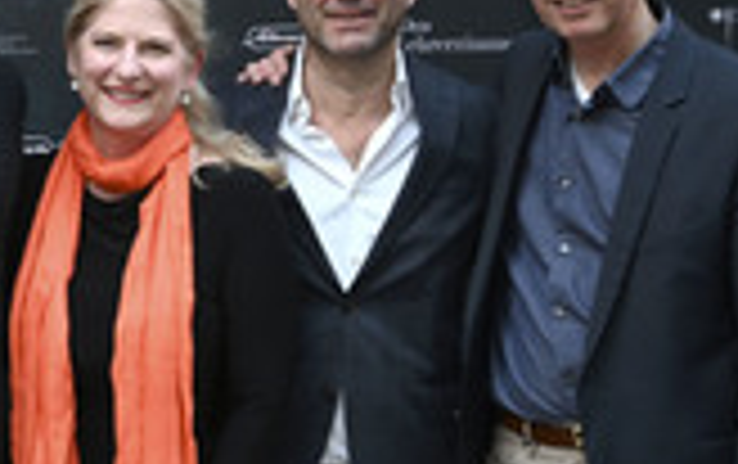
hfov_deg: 16.1
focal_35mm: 123
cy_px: 329
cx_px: -209
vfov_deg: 10.7
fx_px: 2477
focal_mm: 44
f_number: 2.8
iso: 500
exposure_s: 1/100
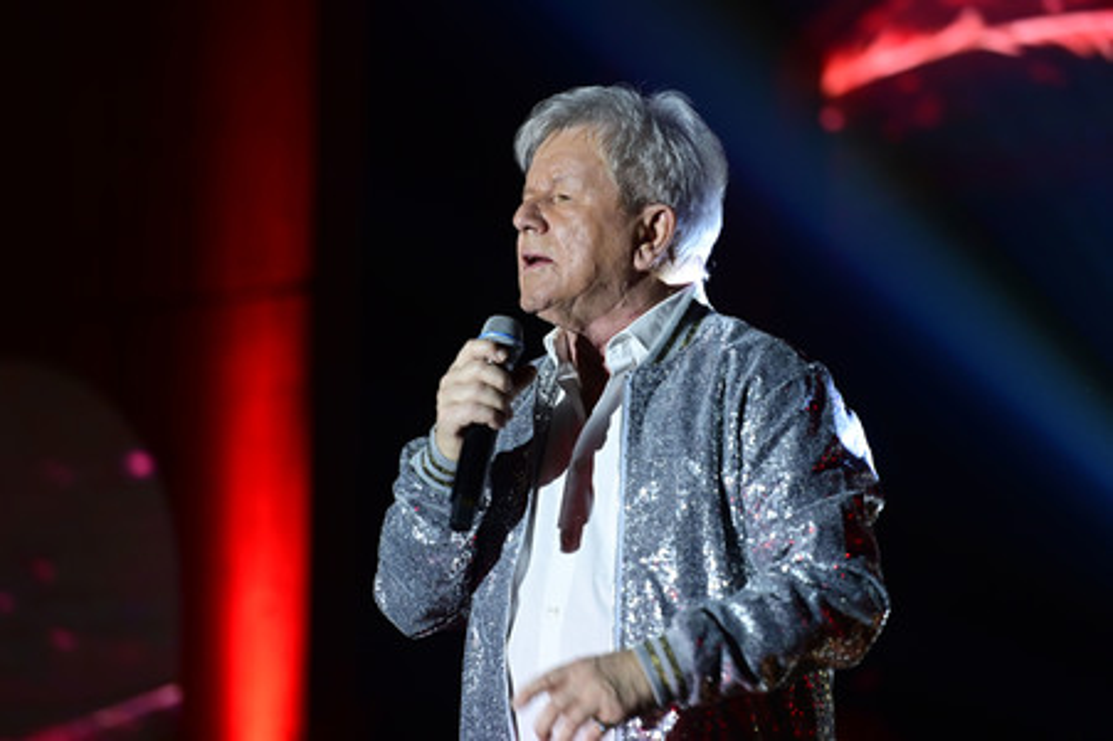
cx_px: 556
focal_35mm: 200
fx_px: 6179
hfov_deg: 10.3
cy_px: 370
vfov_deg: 6.9
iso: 1100
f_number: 2.8
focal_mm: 200
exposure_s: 1/200
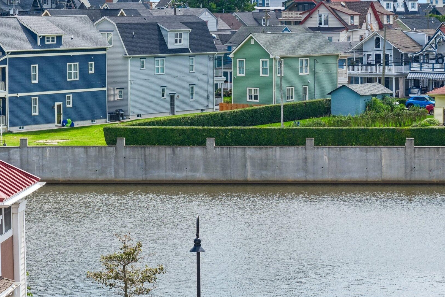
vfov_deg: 10.3
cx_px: 347
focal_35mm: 133
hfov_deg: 15.3
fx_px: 1644
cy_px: 147
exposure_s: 1/600
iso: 160
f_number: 5.6
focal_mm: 56
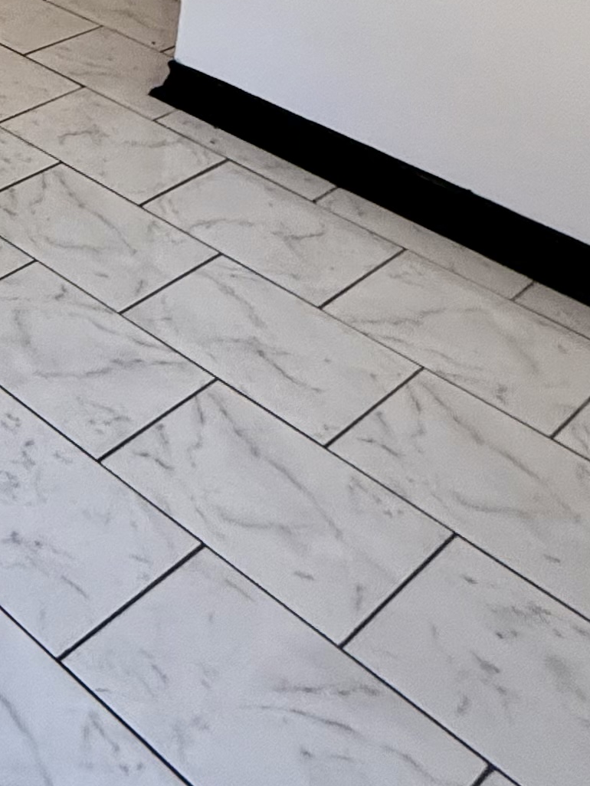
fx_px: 1249
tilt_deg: -8.1
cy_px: -388
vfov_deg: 26.0
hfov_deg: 19.1
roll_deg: -1.6
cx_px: -515
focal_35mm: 55
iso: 200
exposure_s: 1/120
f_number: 2.2
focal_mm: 2.22
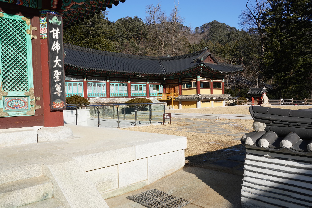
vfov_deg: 42.3
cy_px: 104
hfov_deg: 60.3
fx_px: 269
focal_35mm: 31
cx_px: 156
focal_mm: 31
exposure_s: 1/100
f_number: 18
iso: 200
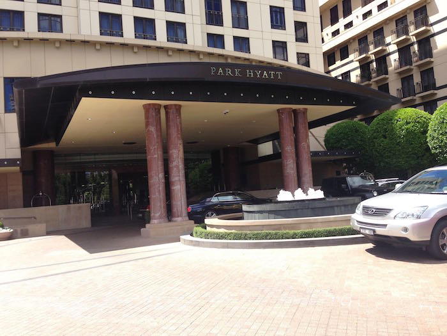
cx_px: 224
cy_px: 168
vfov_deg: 42.9
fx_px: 426
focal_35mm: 33
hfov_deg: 55.4
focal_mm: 4.12
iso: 50
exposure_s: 1/723
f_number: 2.4
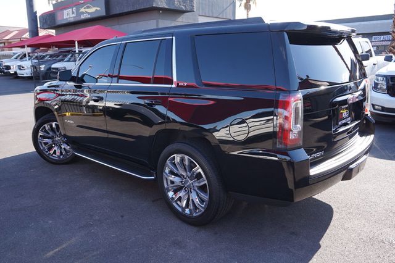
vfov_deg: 43.6
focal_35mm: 30
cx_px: 198
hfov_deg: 62.0
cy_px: 132
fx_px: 329
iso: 100
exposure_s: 1/80
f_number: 5.6
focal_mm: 20
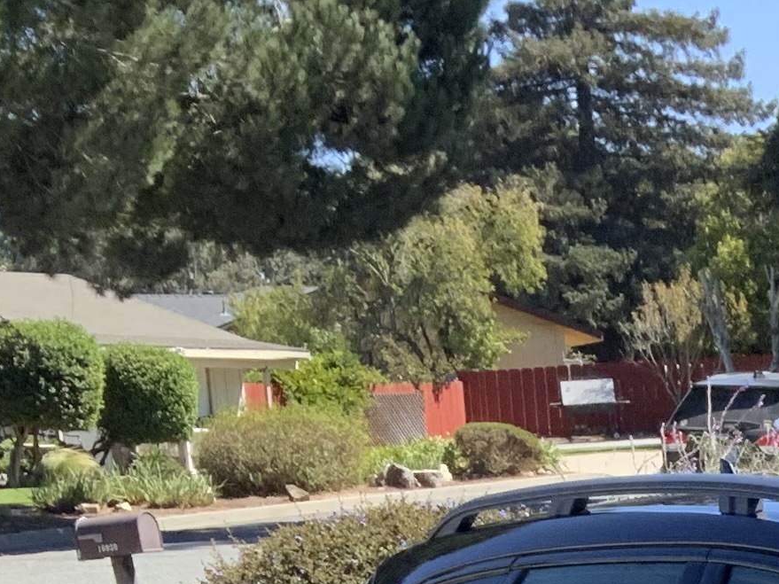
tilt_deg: -15.5
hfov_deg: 13.9
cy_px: 1240
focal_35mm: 133
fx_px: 2993
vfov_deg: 10.1
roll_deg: +0.5
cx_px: 1188
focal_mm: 3
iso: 16
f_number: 1.8
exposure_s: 1/842
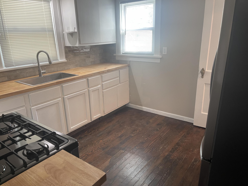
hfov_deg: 69.4
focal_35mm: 25
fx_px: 179
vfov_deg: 54.9
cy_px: 93
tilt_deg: -18.9
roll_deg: +1.6
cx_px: 124
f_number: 1.6
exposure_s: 1/60
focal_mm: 5.1
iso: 125
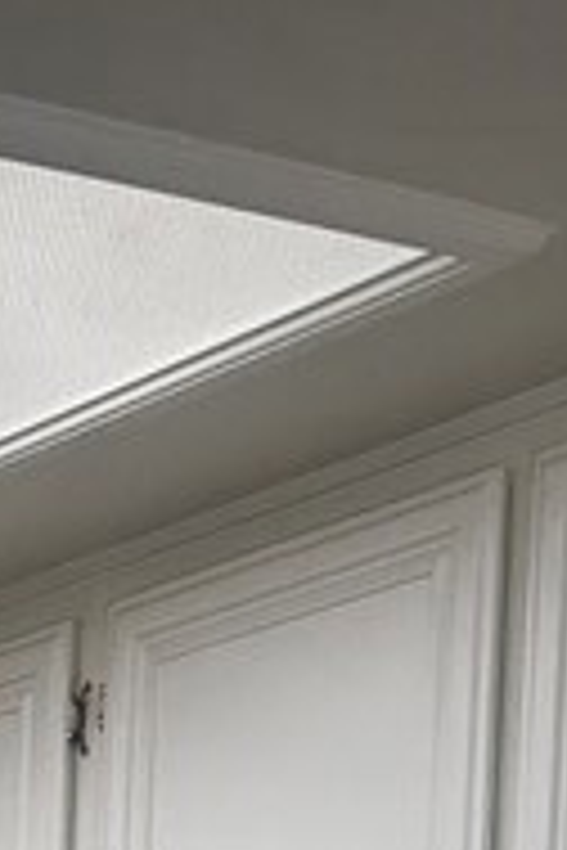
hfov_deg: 9.2
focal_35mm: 135
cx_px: -756
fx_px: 3189
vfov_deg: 12.4
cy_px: 1961
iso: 100
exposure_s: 1/120
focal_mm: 6.86
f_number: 1.78
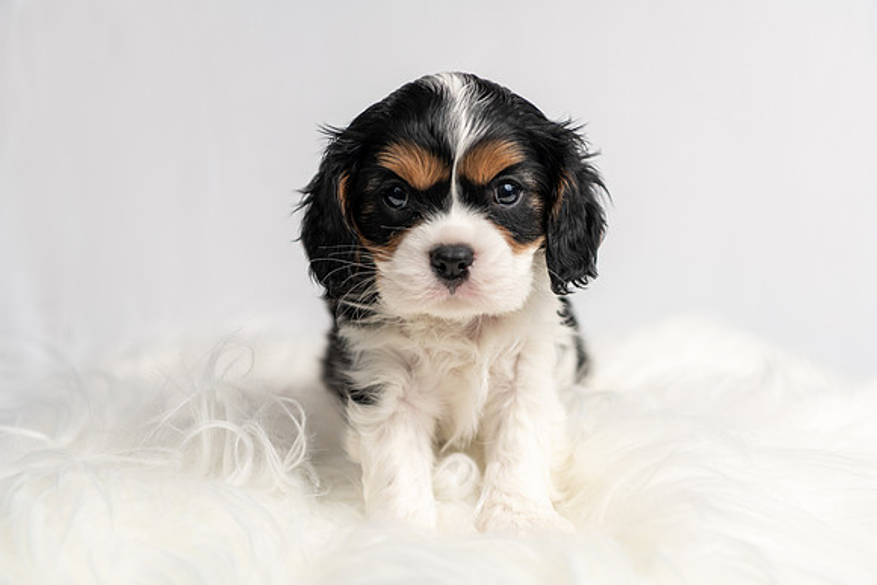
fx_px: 1706
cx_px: 438
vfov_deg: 19.5
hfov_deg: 28.8
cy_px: 292
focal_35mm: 70
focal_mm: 70
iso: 100
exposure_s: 1/250
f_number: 4
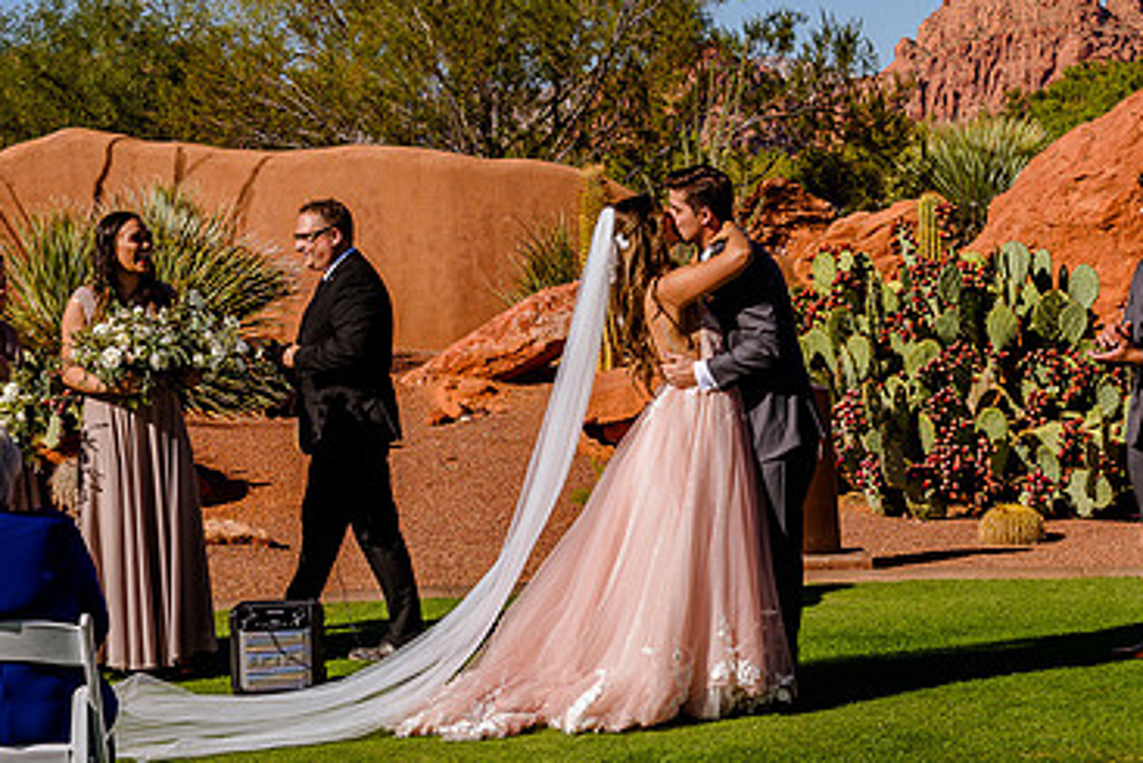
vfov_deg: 16.1
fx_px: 2700
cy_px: 394
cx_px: 391
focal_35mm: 85
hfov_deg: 23.8
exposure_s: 1/320
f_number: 9
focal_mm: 46
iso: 125
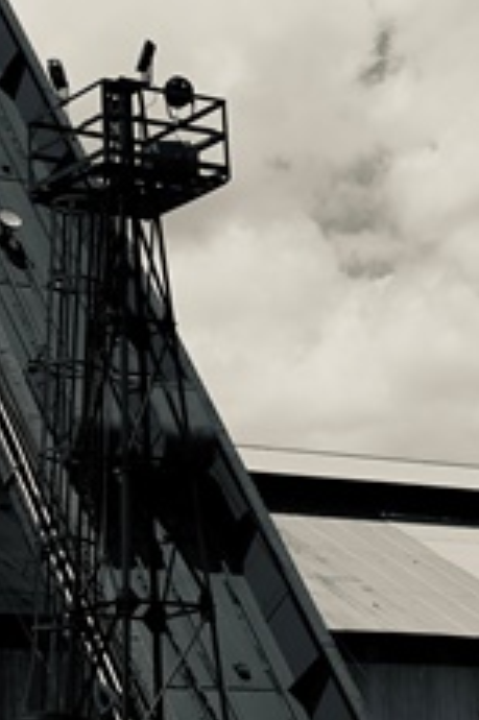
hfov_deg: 11.4
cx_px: -136
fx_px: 2338
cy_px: 272
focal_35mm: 117
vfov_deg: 17.5
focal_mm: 28
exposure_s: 1/1600
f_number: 8
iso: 400
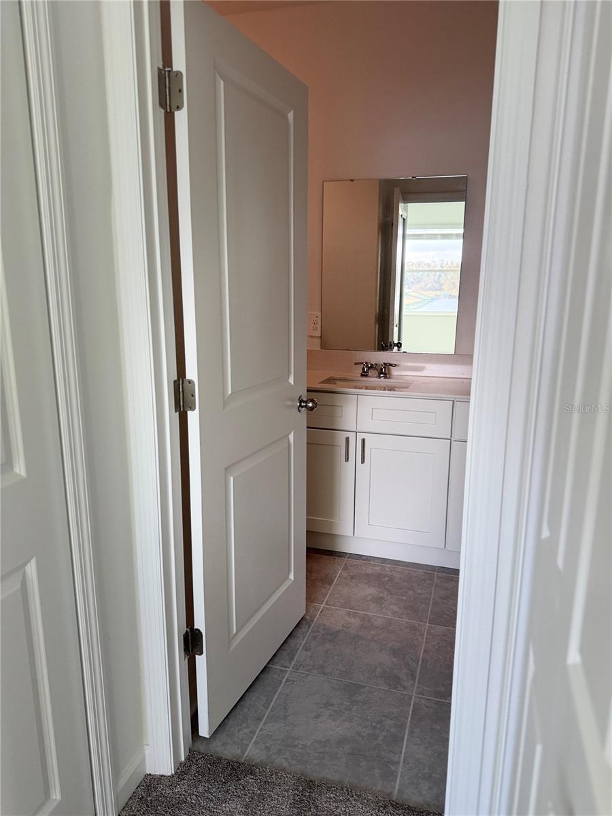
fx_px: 566
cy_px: 408
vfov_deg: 71.6
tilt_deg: -13.5
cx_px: 306
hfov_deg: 56.8
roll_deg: +0.6
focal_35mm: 24
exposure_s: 1/190
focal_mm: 6.76
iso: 200
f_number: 1.78
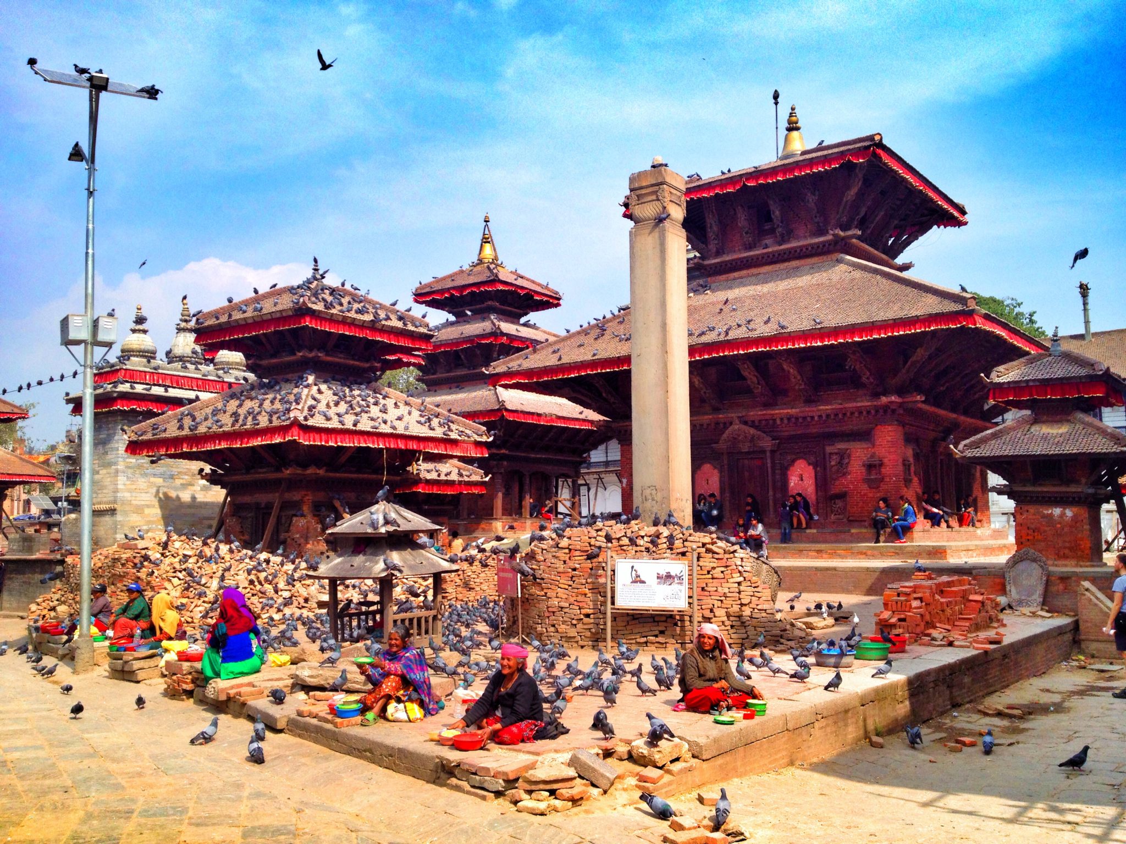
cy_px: 422
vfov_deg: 40.7
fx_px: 1138
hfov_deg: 52.6
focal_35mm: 35
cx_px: 563
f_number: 2.4
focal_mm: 4.28
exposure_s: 1/1381
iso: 50
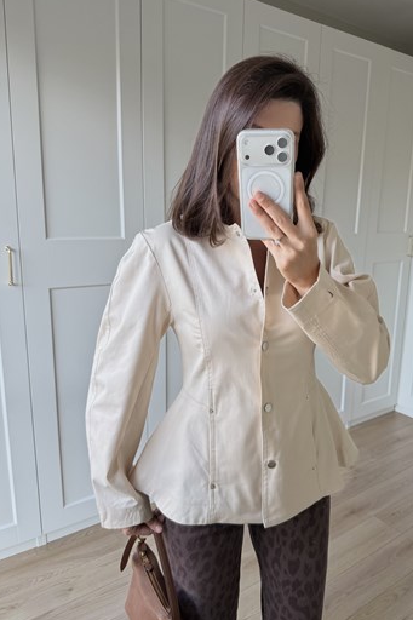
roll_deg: +0.3
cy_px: 308
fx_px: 448
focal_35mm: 26
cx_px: 231
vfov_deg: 69.4
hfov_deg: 49.4
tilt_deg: -23.9
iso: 125
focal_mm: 6.76
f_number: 1.78
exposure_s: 1/121
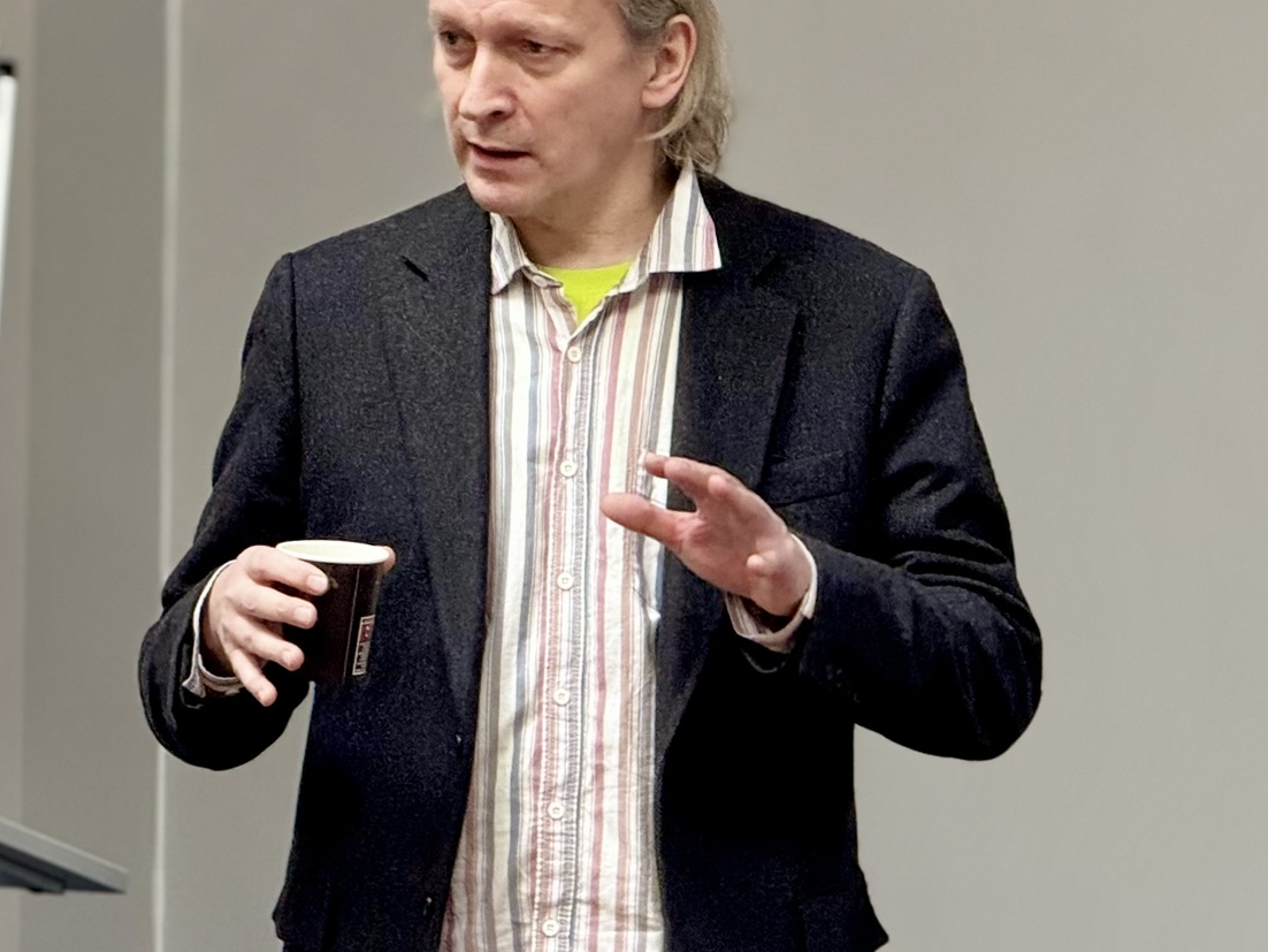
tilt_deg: -1.4
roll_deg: -0.5
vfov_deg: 6.7
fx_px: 8170
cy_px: 519
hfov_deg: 8.9
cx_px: 324
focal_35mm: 223
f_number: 2.8
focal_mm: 15.66
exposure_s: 1/60
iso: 200
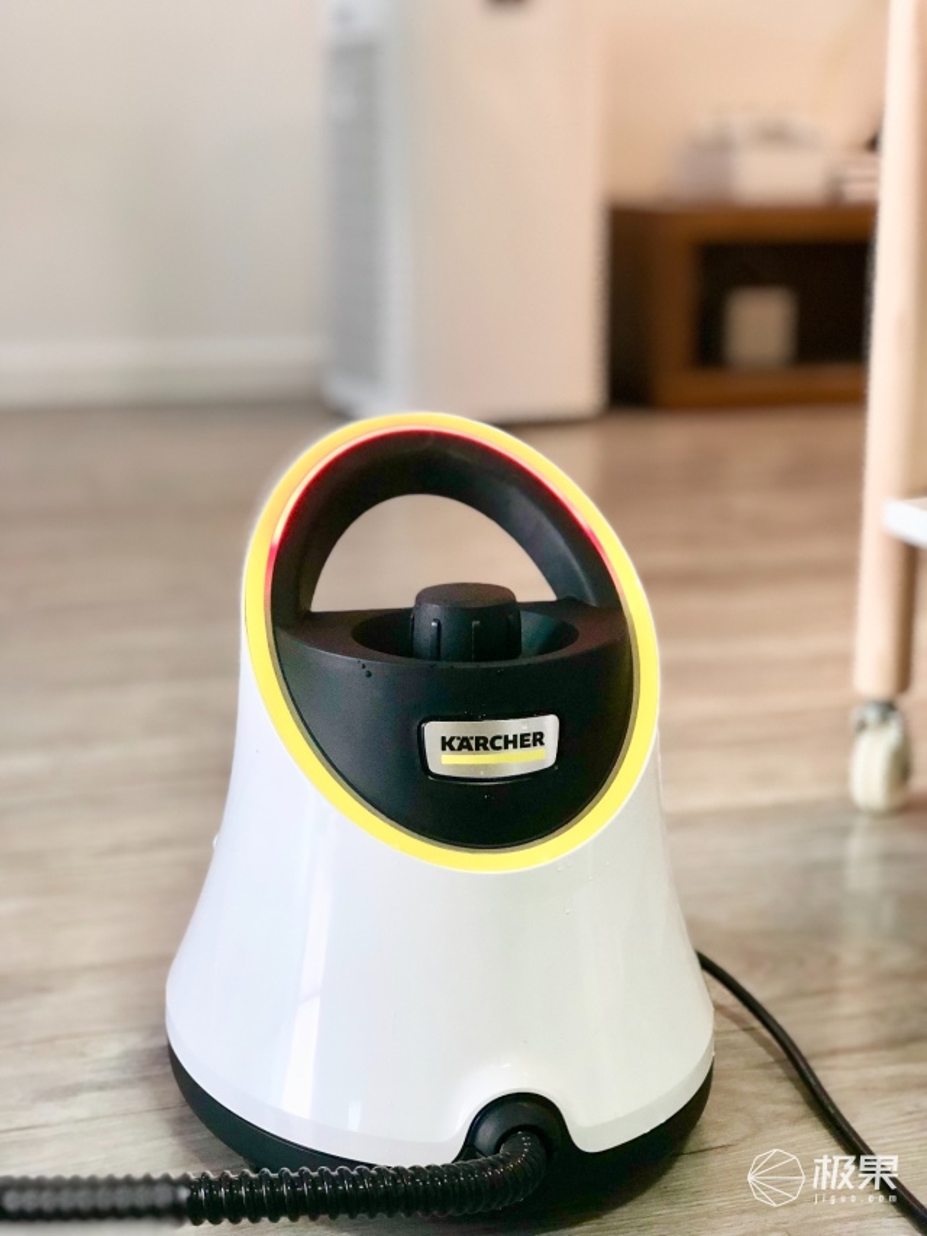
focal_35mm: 57
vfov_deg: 33.8
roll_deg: -1.9
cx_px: 464
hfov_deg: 25.7
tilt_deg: -11.3
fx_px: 2035
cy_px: 618
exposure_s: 1/50
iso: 125
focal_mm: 6.6
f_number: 2.8
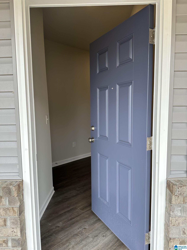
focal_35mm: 24
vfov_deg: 71.6
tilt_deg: -6.0
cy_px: 125
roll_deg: +1.0
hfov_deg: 56.8
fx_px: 173
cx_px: 94
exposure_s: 1/228
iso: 80
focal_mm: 6.86
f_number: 1.78
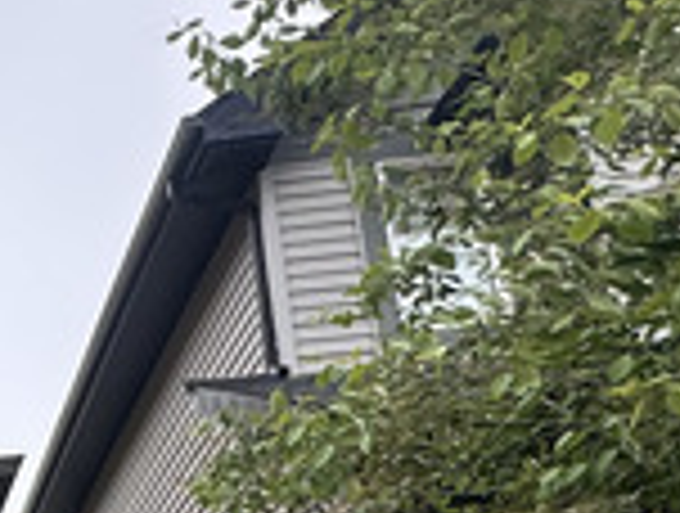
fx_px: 1457
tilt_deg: +13.9
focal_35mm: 74
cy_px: 670
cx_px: -590
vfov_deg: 18.6
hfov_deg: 19.0
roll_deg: -1.9
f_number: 2.2
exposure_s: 1/1082
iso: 50
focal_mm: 2.22
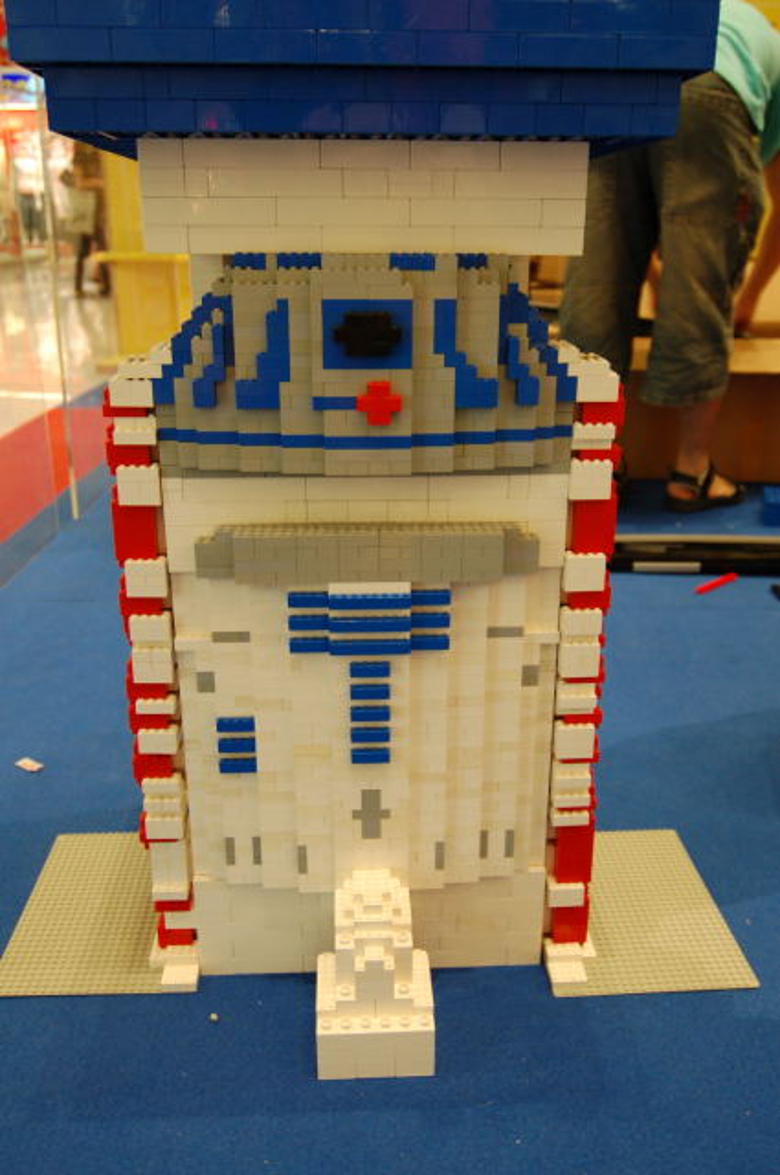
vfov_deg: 62.0
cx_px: 390
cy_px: 588
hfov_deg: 43.5
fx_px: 978
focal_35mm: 30
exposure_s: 1/20
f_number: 4
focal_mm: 20
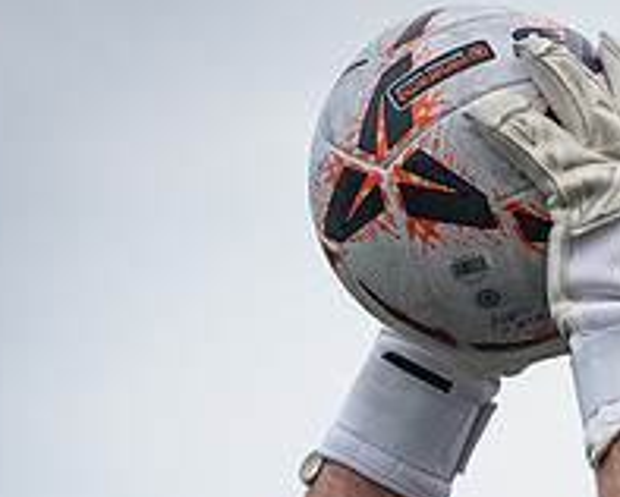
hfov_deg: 4.4
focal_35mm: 434
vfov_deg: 3.6
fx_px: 7972
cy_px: 648
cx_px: 734
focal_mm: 135
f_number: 4
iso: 200
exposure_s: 1/1150
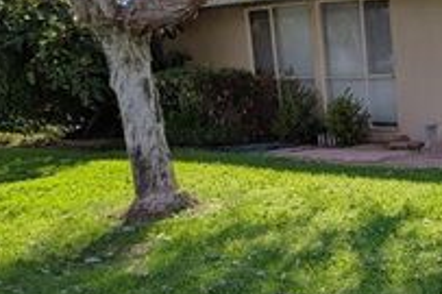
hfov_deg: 32.0
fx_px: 564
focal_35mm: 46
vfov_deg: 29.1
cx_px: 581
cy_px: 183
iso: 50
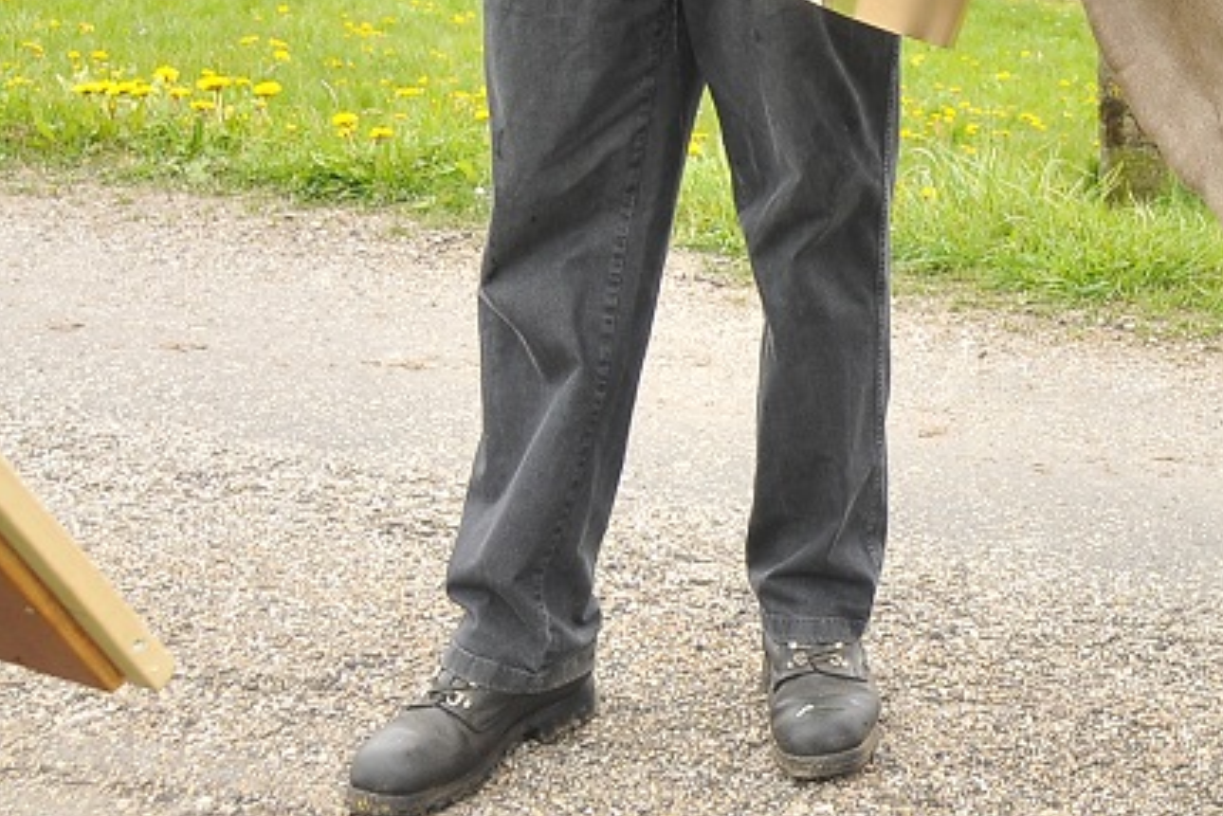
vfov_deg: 14.4
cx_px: 1681
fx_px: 3126
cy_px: -163
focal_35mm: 92
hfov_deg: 19.9
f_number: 7.1
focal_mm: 22
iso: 400
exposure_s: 1/200
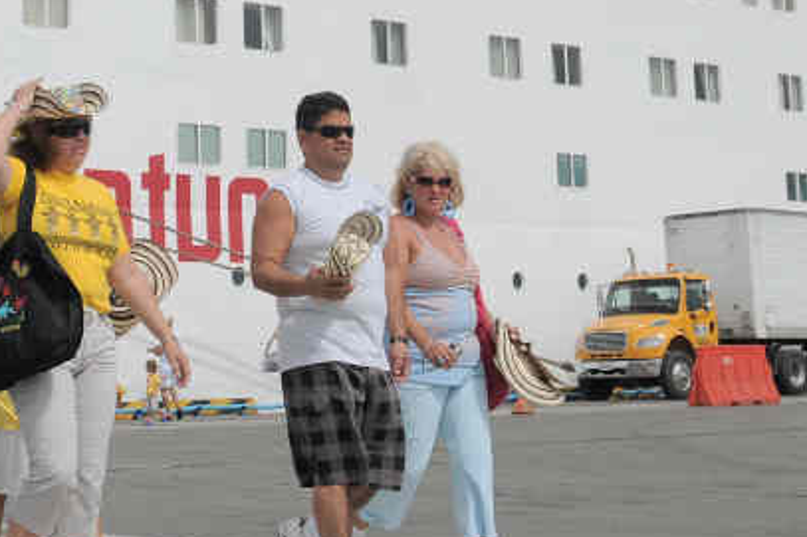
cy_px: -23
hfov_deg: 23.2
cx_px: 218
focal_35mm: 87
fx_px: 1949
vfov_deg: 15.4
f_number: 8
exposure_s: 1/500
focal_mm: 24
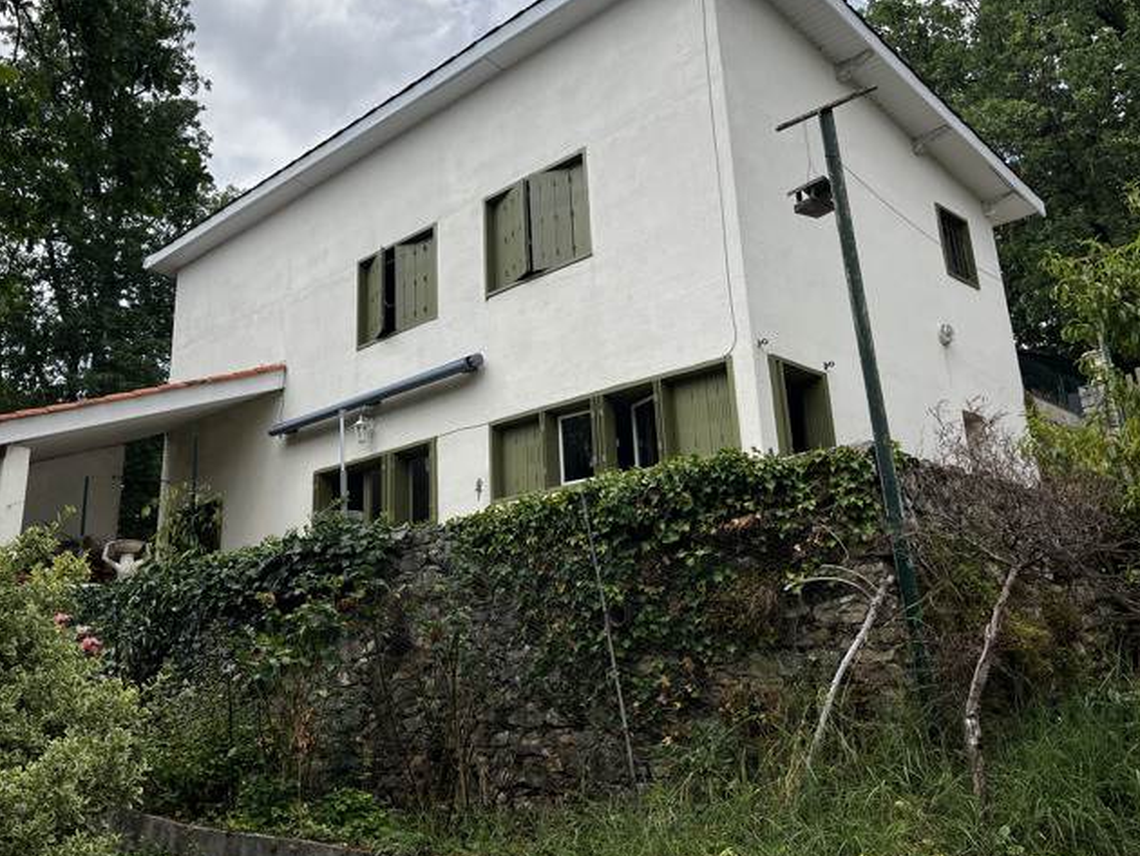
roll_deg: +1.0
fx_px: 1087
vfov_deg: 42.7
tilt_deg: +21.2
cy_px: 324
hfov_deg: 54.7
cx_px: 431
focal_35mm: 33
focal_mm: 5.1
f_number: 1.6
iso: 50
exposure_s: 1/3215
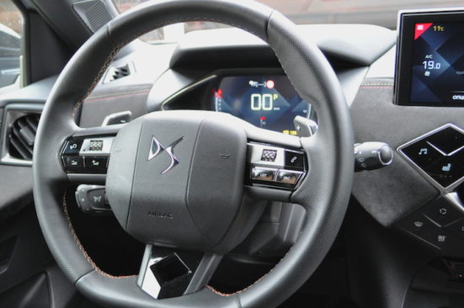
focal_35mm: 46
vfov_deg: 29.1
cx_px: 176
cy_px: 181
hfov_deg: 42.5
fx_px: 592
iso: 900
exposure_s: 1/30
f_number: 4
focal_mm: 22
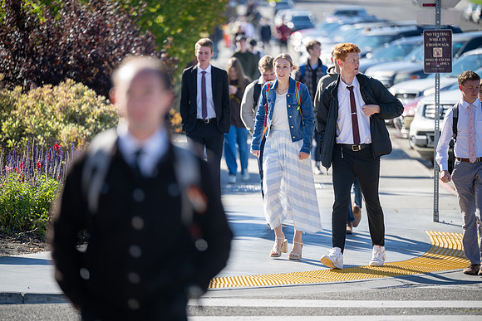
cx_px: 241
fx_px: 2678
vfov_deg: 6.9
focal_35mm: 200
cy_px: 160
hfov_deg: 10.3
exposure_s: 1/800
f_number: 2.8
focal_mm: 200
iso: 100
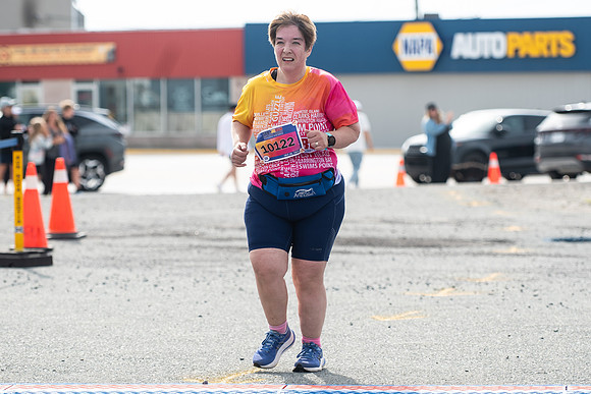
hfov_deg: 12.1
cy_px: 207
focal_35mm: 170
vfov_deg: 8.1
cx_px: 296
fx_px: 2784
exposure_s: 1/1600
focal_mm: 120
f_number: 4.5
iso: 250
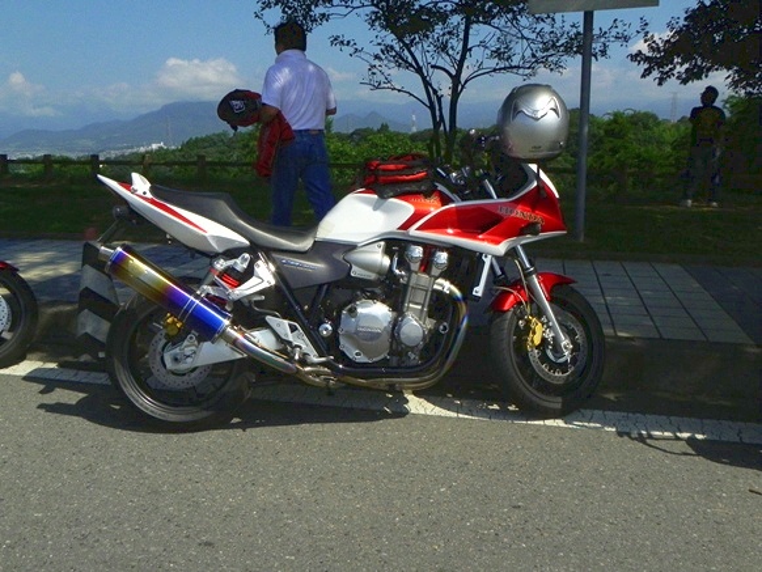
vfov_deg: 43.0
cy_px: 286
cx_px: 381
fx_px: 727
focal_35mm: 33
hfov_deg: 55.3
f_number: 8
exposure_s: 1/2000
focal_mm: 5.9
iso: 400
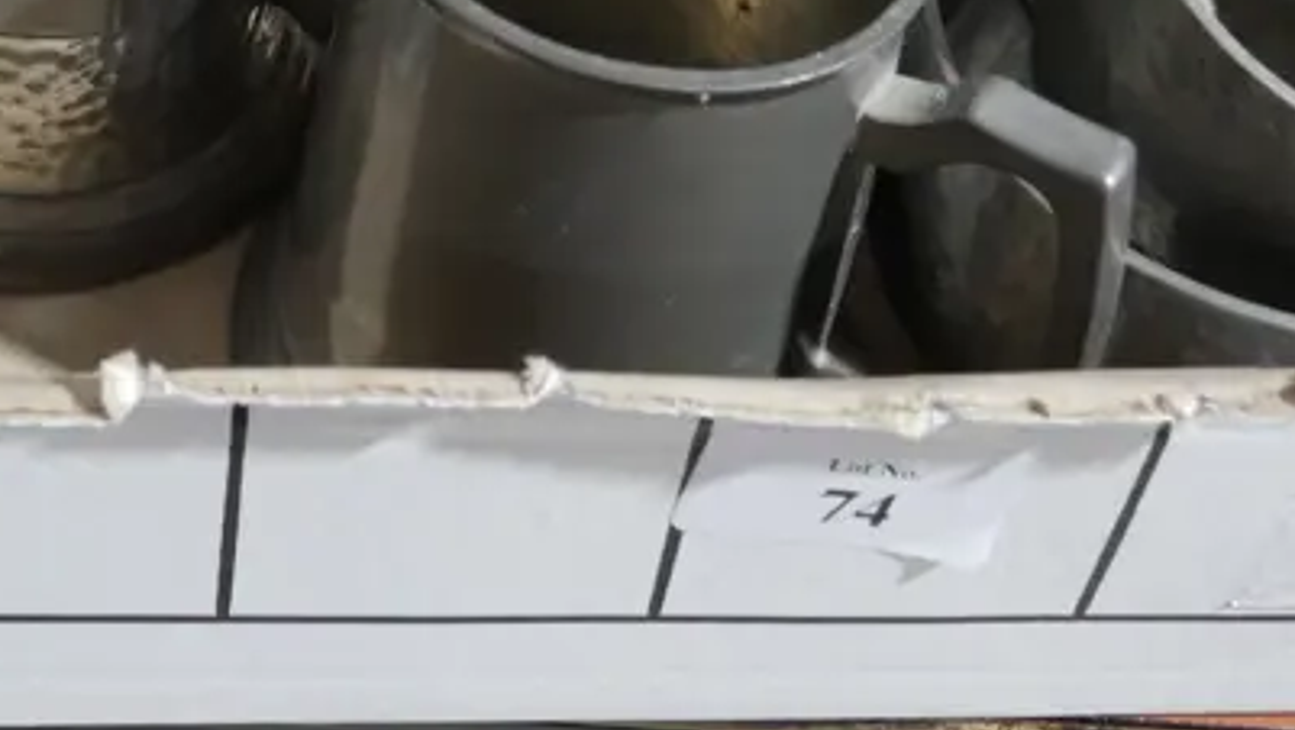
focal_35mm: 89
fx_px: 3058
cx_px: 262
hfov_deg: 23.6
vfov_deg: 13.3
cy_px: -134
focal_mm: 16
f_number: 3.6
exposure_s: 1/60
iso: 1000
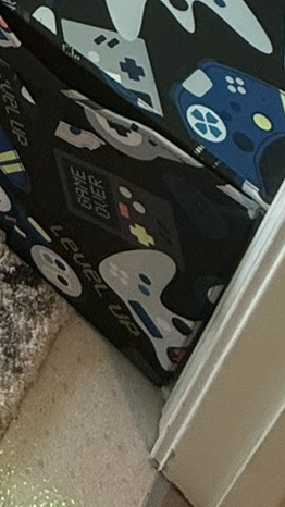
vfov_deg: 18.5
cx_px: -362
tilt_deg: -24.2
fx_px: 900
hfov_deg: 13.8
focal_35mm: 67
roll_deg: -0.6
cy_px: -532
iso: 200
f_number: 2.2
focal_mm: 2.22
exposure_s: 1/120
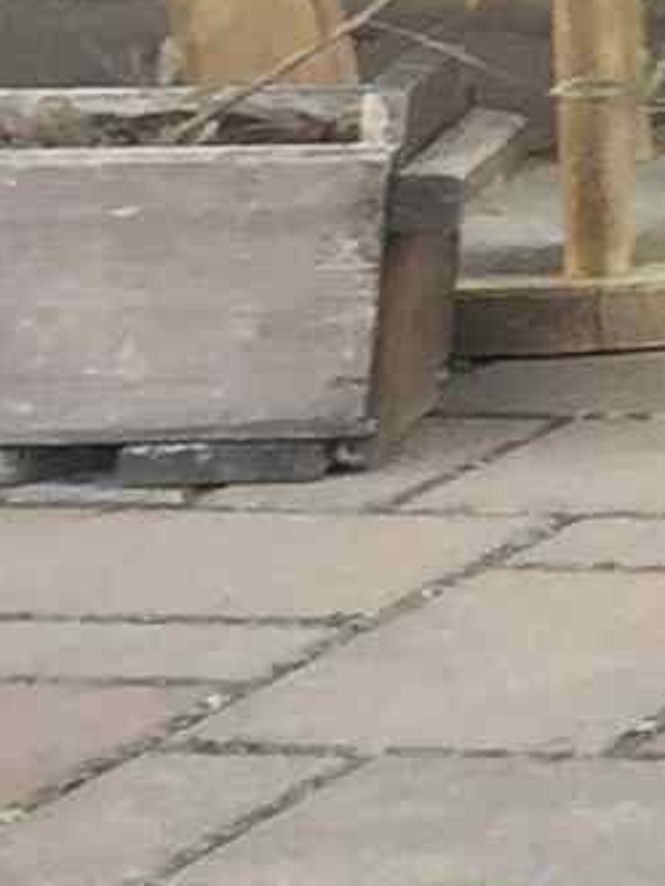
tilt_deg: -8.8
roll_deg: -0.2
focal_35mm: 285
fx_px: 7300
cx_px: 3285
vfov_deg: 6.9
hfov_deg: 4.5
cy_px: -310
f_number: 2.2
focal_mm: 4.15
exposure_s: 1/60
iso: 32
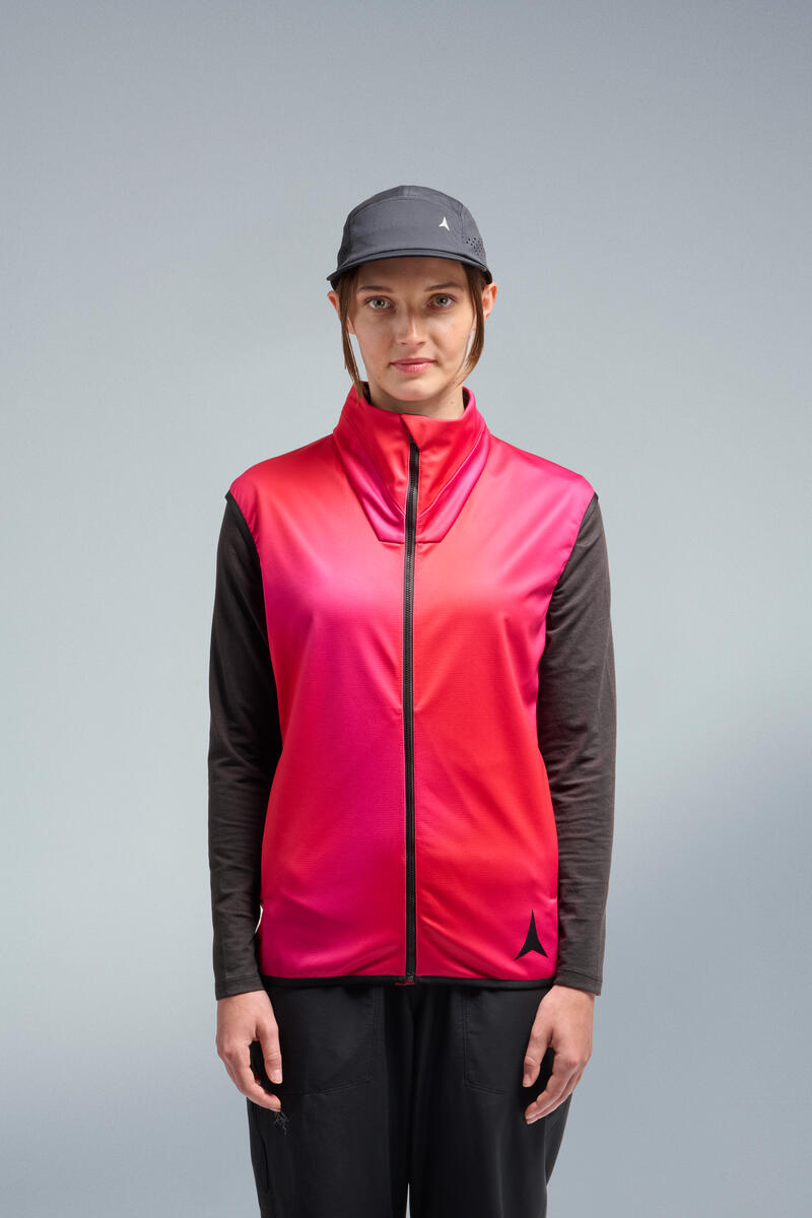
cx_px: 406
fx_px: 2876
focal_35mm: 85
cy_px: 609
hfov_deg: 16.1
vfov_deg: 23.9
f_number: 16
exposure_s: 1/160
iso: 250
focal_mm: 85
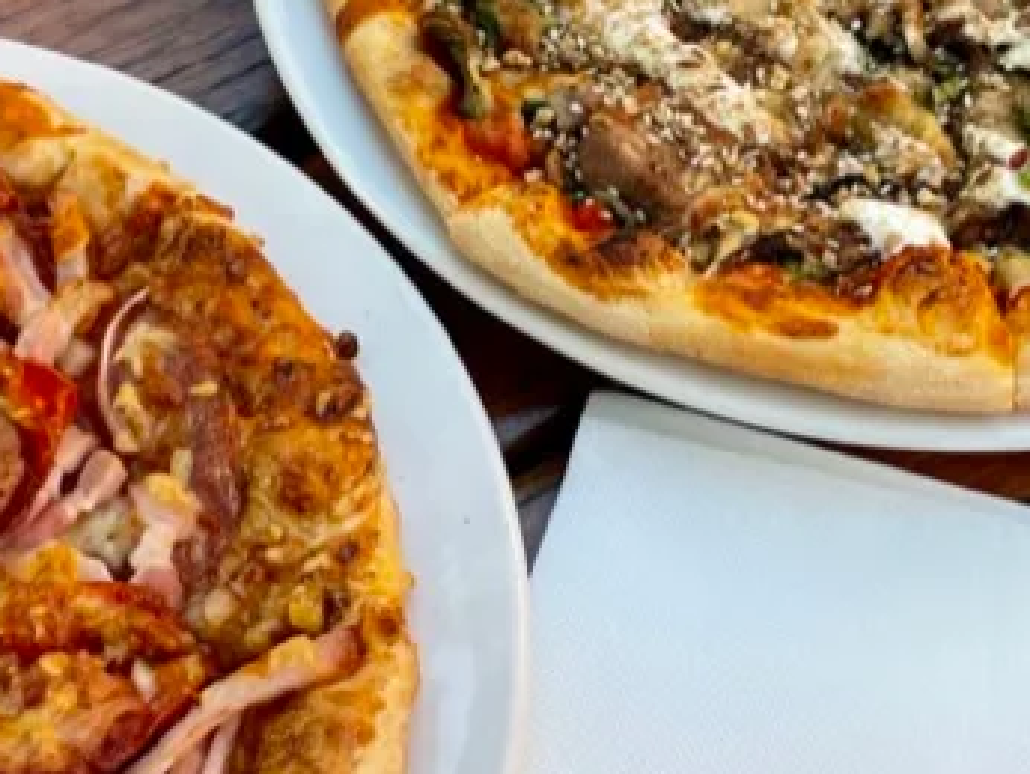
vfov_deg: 19.2
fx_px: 2293
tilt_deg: -55.4
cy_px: 335
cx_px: 720
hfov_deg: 25.1
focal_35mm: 77
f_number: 1.6
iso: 32
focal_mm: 4.2
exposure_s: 1/121
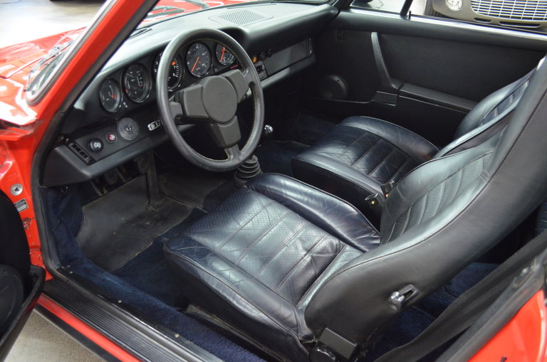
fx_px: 455
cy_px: 181
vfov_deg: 43.4
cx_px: 274
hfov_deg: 62.0
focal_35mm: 30
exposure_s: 1/30
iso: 2000
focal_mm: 20
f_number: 3.8
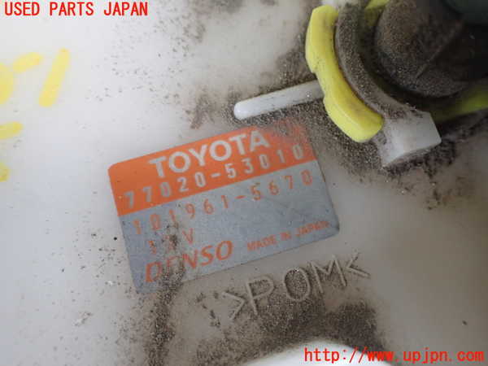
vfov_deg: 46.8
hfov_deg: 60.0
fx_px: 423
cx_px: 244
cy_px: 183
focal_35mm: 30
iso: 800
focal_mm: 5.4
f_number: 2.3
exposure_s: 1/125
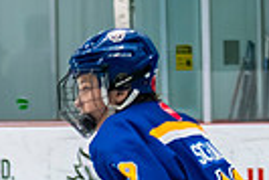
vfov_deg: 2.4
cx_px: 121
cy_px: 381
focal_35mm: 564
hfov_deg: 3.7
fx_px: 4219
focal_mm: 75
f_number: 2.8
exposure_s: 1/640
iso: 1250
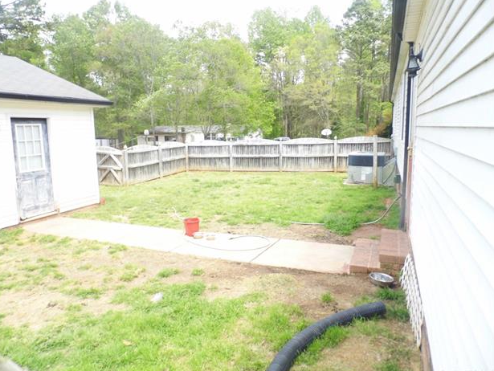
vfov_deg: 53.1
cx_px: 240
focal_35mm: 26
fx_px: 371
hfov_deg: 67.3
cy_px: 185
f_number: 8.9
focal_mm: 4.46
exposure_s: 1/30
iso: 100
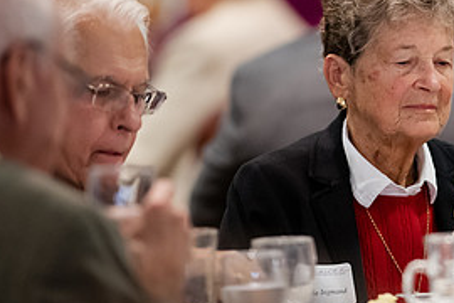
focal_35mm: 644
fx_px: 8121
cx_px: 479
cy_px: 127
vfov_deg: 2.1
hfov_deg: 3.2
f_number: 2.8
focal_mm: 300
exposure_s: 1/200
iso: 2500
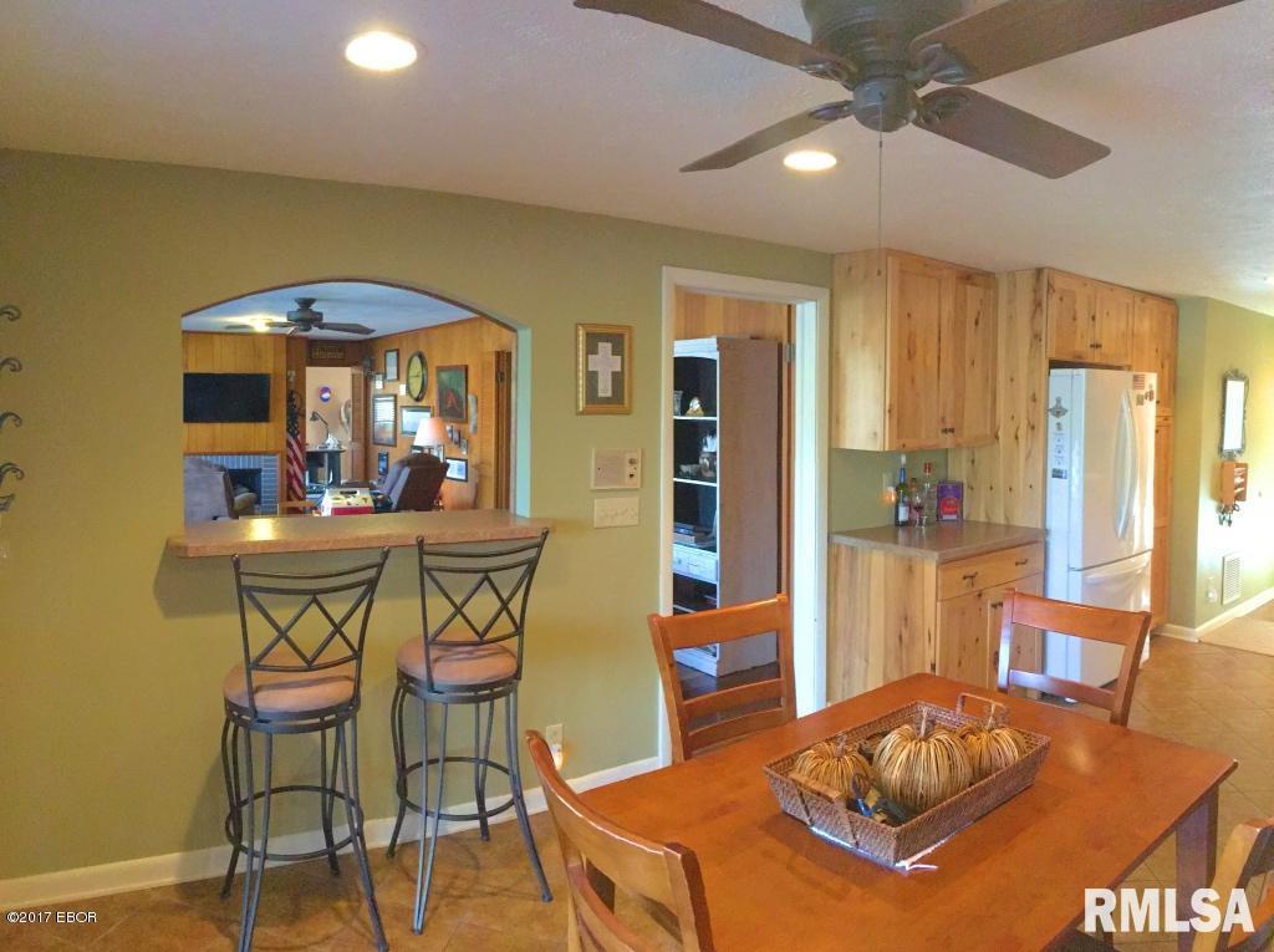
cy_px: 476
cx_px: 637
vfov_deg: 48.1
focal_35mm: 29
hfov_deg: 61.7
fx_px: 1066
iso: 800
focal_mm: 4.15
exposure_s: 1/120
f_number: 2.2
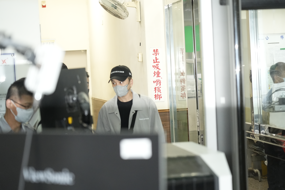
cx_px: 142
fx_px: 776
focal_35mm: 98
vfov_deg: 14.0
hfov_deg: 20.8
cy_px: 95
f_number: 4
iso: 6400
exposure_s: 1/200
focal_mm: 98
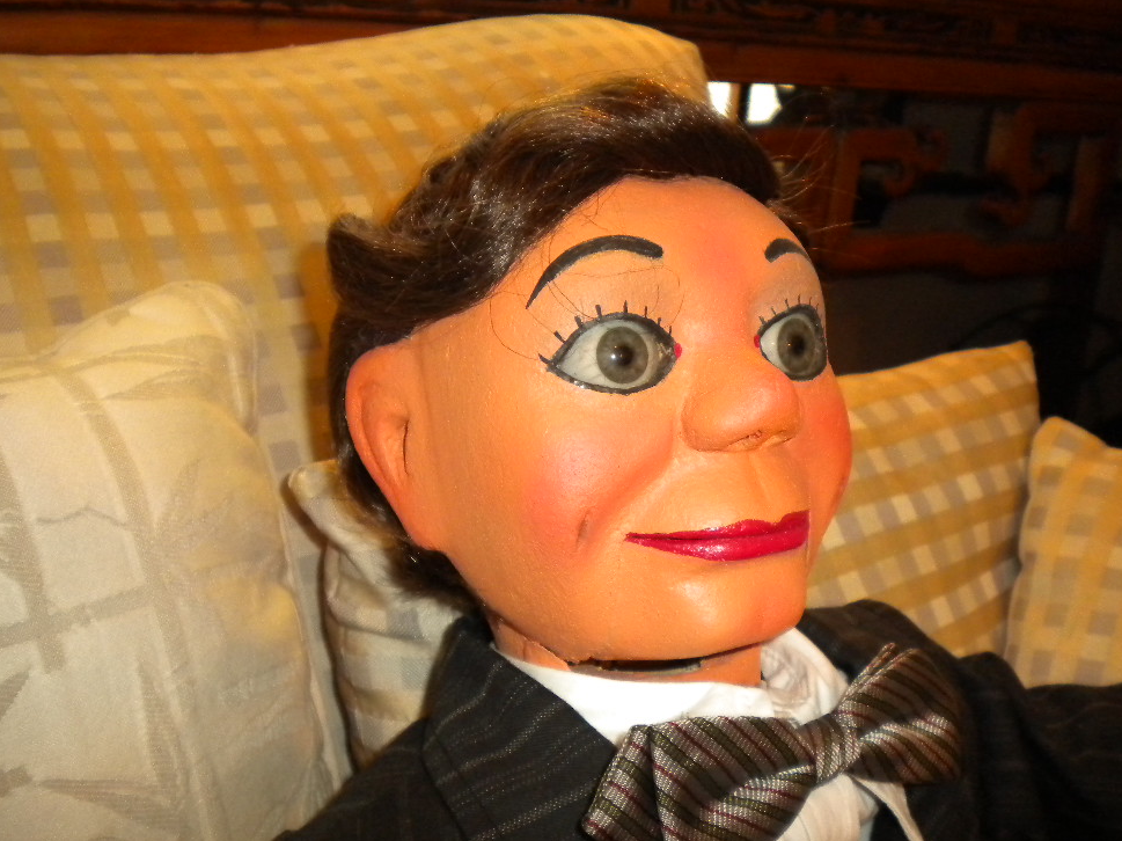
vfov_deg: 38.6
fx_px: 1199
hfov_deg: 50.2
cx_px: 570
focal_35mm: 37
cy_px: 420
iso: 400
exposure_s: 1/30
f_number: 3.1
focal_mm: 6.3
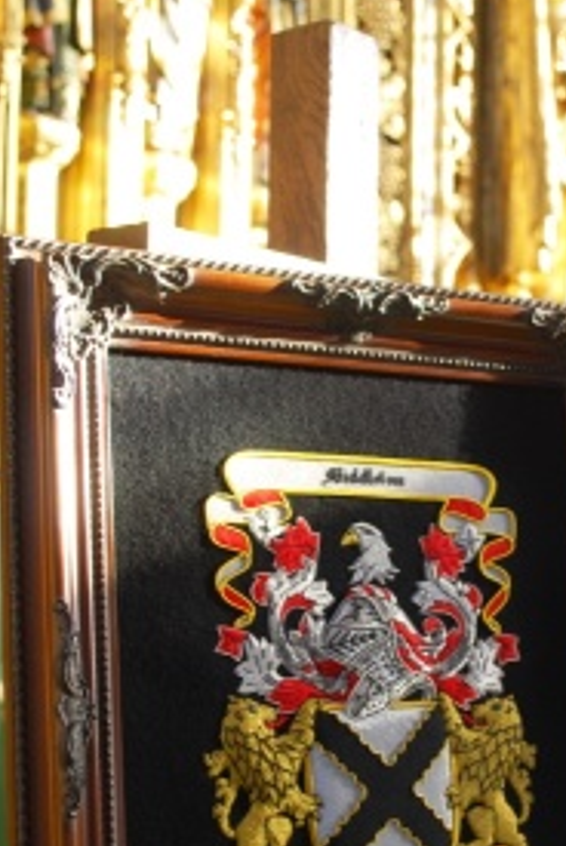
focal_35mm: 67
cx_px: 395
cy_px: 495
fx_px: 1576
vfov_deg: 30.0
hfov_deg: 20.3
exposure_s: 1/13
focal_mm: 24
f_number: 4.2
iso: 100
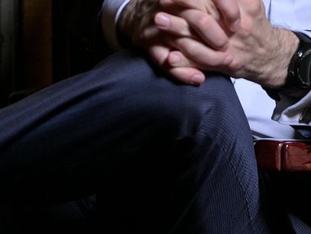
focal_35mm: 427
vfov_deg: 3.5
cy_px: -56
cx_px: 190
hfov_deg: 4.6
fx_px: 3840
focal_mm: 112
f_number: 4
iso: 125
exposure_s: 1/125
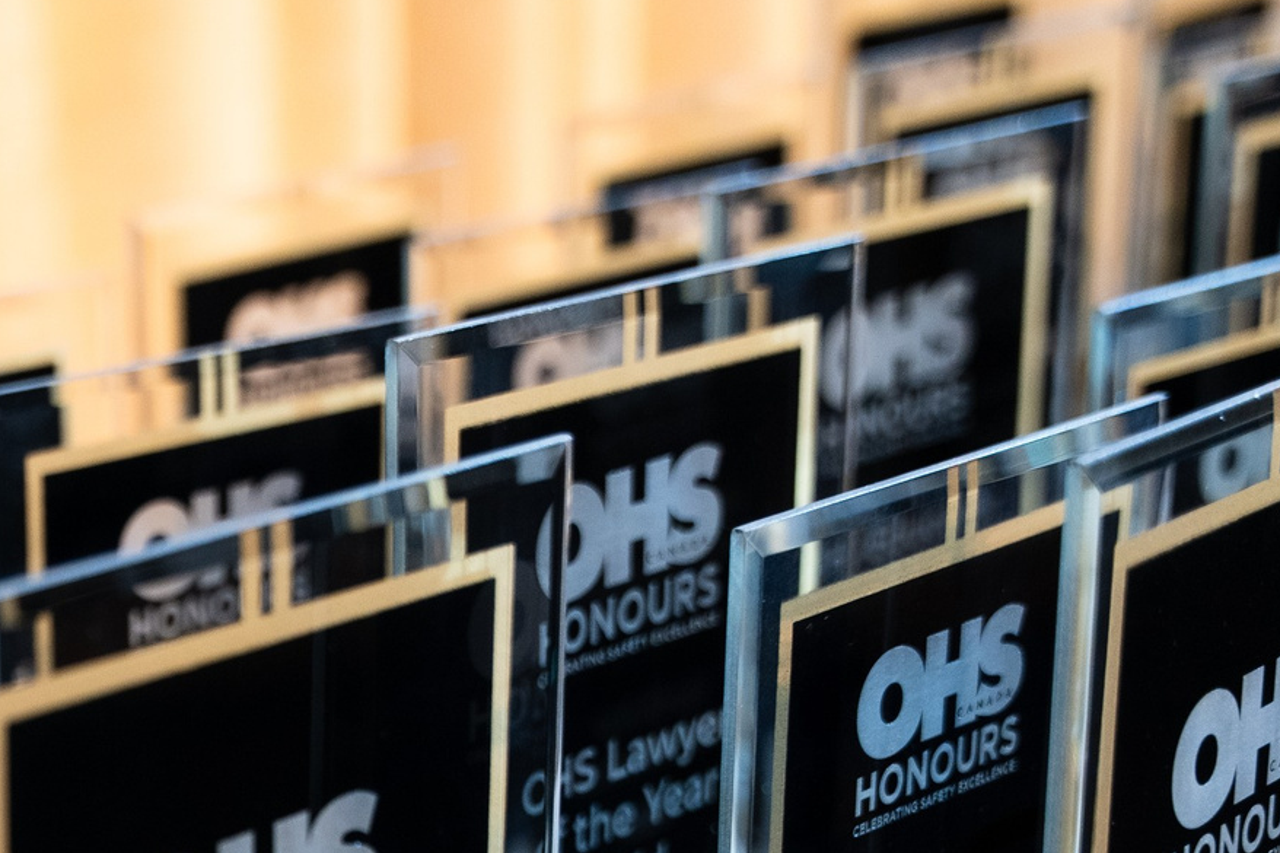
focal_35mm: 105
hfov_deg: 18.8
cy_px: 1188
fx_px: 3732
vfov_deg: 12.5
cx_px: -51
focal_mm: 36
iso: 1000
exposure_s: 1/200
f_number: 2.8
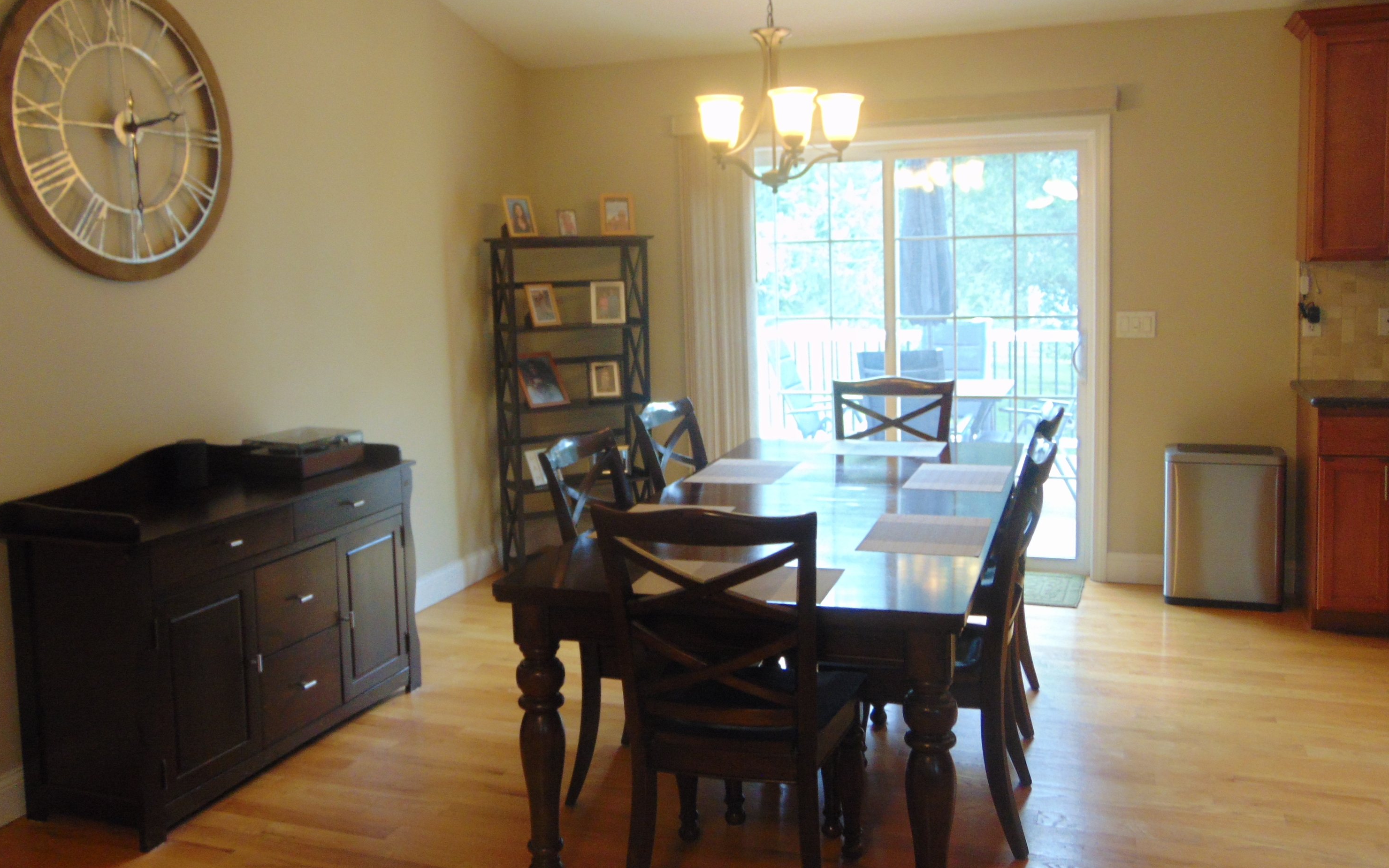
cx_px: 686
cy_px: 385
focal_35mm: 33
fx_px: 1249
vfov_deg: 38.3
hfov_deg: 58.1
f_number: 3.1
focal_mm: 5.4
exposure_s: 1/30
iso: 250
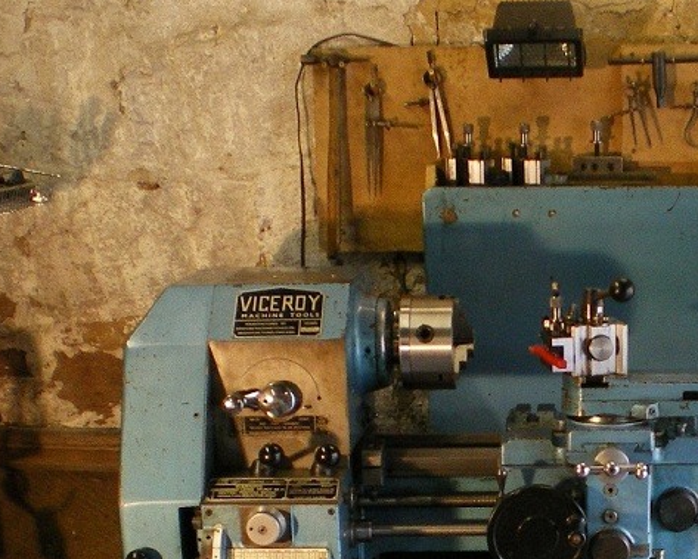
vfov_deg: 19.6
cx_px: 607
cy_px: 563
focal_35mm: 76
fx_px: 1571
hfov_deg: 24.4
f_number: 3.1
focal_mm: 6.3
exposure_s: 1/50
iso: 320
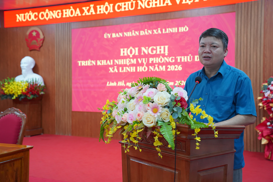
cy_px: 91
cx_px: 136
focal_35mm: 40
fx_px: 303
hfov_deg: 48.5
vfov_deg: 33.4
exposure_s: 1/160
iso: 3200
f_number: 4
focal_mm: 40
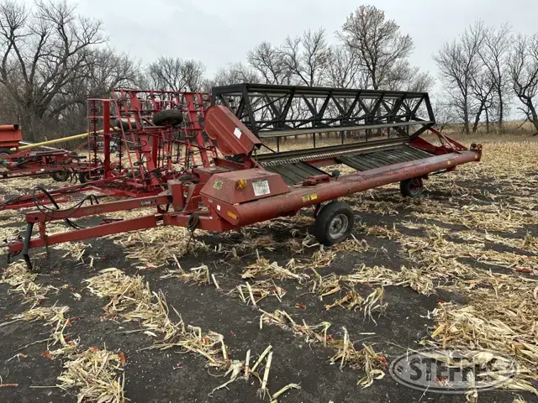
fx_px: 373
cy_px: 202
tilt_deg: -12.8
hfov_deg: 71.6
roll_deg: +3.1
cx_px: 269
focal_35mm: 24
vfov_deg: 56.8
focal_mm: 6.86
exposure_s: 1/214
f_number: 1.78
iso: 64
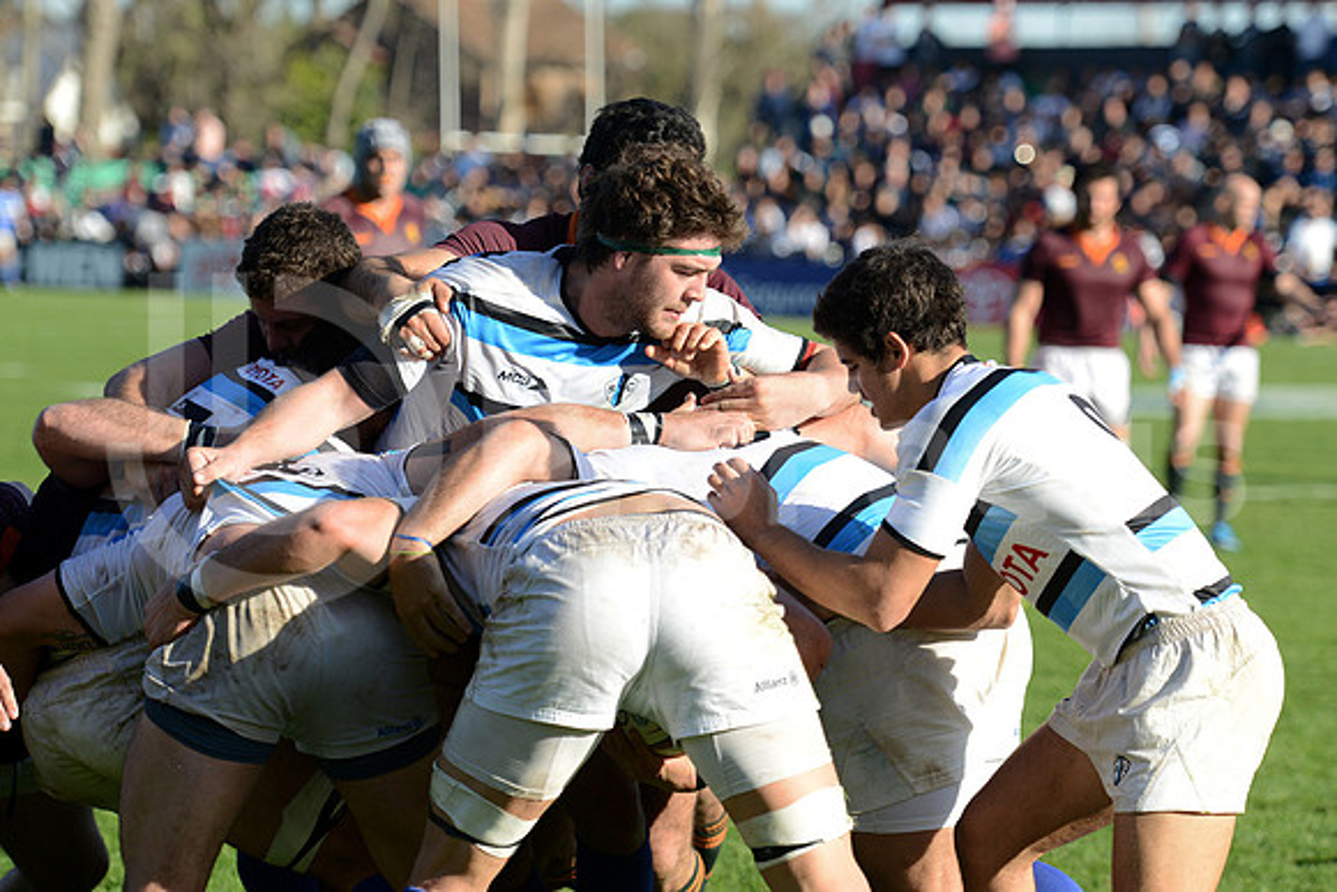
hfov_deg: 13.7
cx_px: 668
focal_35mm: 150
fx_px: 5572
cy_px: 446
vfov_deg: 9.2
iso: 500
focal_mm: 150
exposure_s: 1/1250
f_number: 4
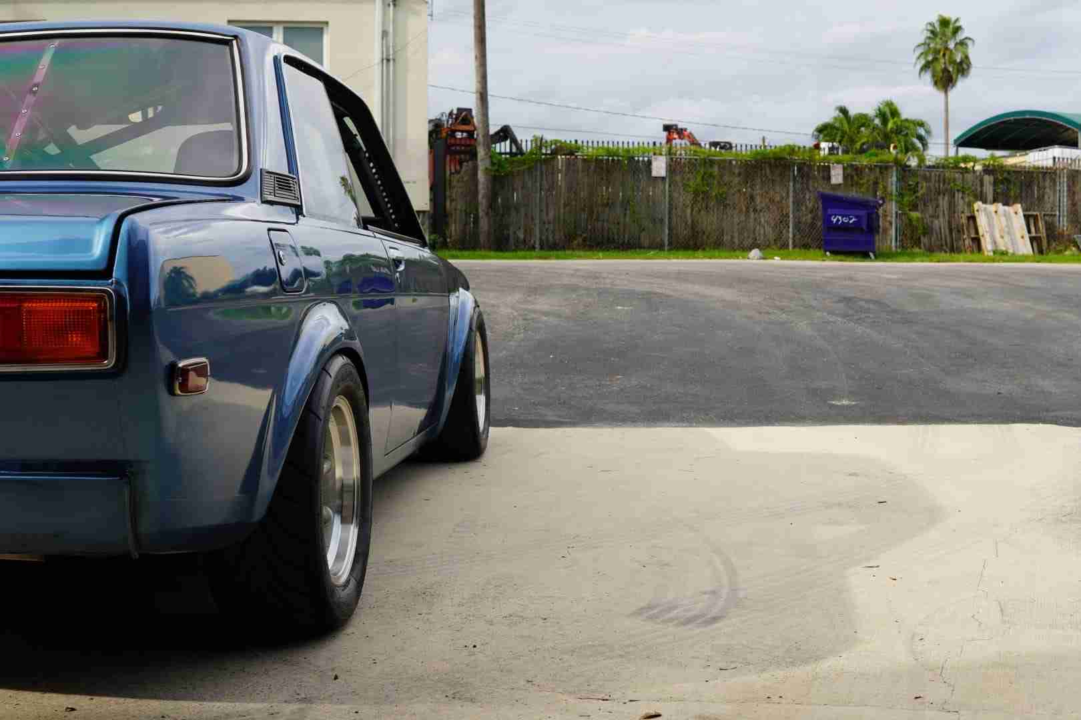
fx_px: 1351
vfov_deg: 29.9
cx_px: 540
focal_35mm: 45
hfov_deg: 43.6
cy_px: 360
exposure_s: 1/125
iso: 100
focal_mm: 30
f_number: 5.6
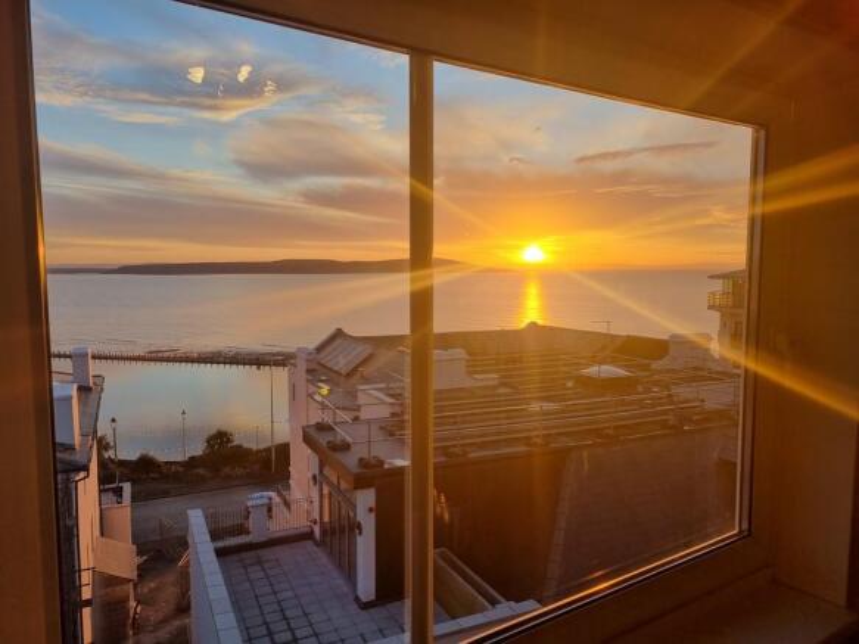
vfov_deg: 53.0
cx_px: 430
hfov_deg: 67.3
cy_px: 322
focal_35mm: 26
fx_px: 645
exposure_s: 1/650
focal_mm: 5.4
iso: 50
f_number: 1.8
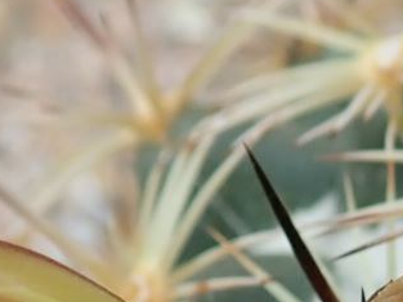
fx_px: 2233
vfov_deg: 7.2
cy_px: 727
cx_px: 492
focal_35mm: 192
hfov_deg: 10.1
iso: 100
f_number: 3.2
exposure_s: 1/160
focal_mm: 5.5
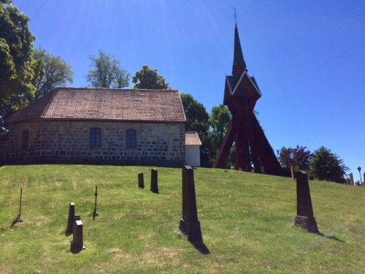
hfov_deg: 61.7
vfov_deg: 48.2
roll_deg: +4.2
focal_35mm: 29
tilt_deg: +11.8
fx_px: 306
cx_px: 182
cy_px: 137
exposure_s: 1/3731
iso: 32
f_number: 2.2
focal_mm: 4.15
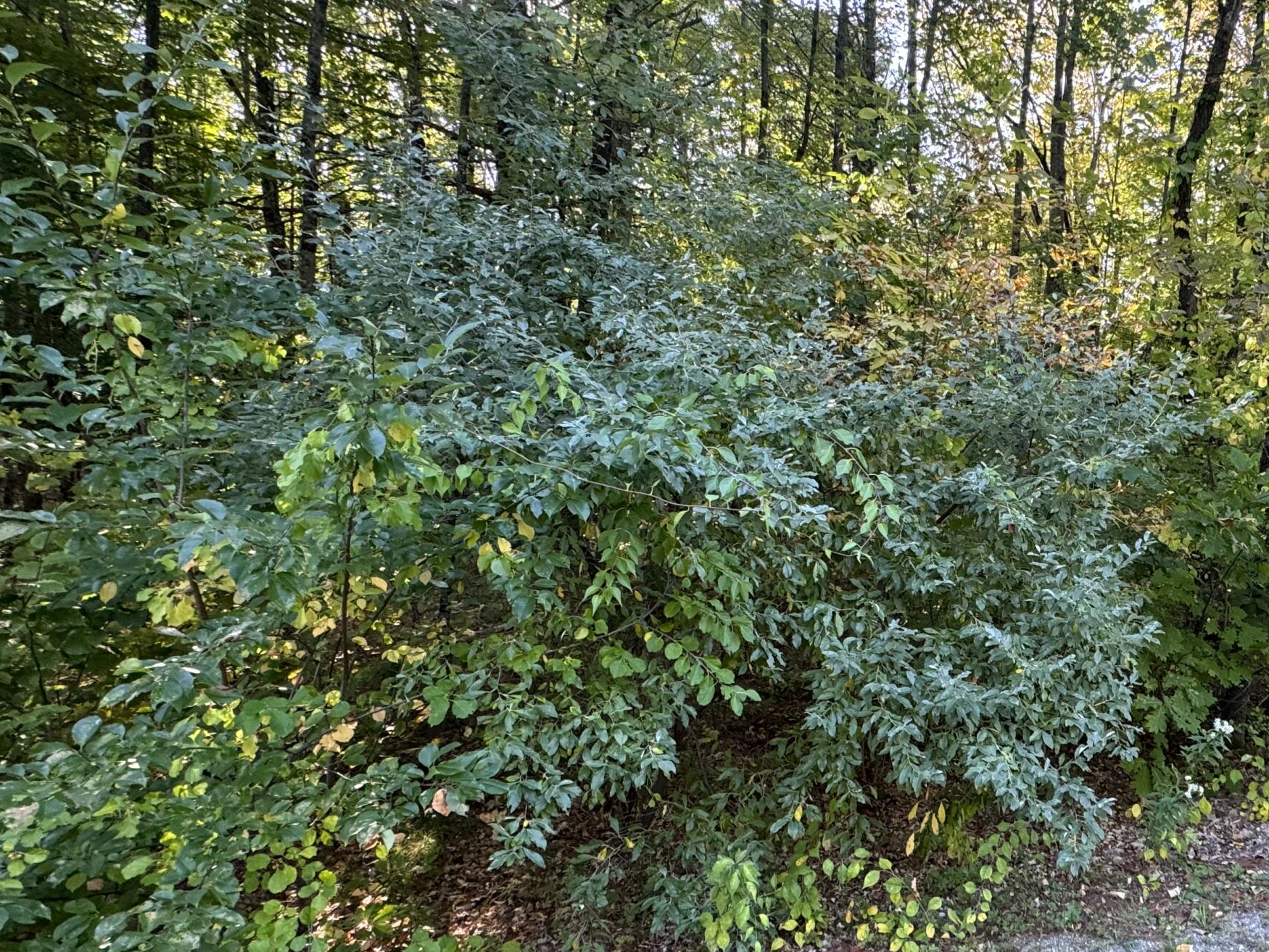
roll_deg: -4.6
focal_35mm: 24
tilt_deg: -6.9
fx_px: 880
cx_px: 1002
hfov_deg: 65.6
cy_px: 507
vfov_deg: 56.8
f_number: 2.2
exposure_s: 1/99
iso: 160
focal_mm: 2.22
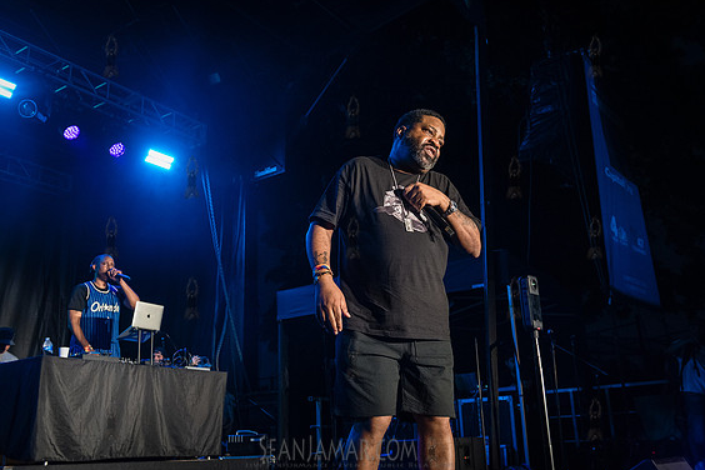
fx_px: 705
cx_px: 352
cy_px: 237
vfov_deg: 36.9
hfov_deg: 53.1
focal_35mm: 36
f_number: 4
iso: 4000
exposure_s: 1/500
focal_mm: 35
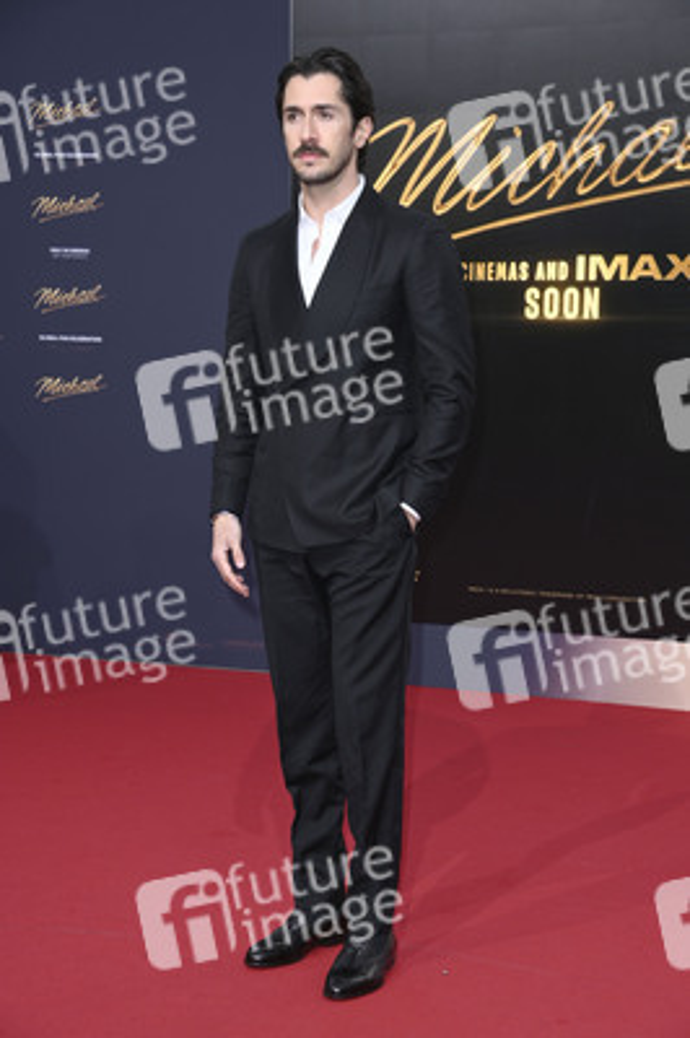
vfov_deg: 28.1
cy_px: 519
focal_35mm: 72
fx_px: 2073
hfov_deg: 18.9
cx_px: 345
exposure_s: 1/250
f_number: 6.3
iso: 320
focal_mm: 72
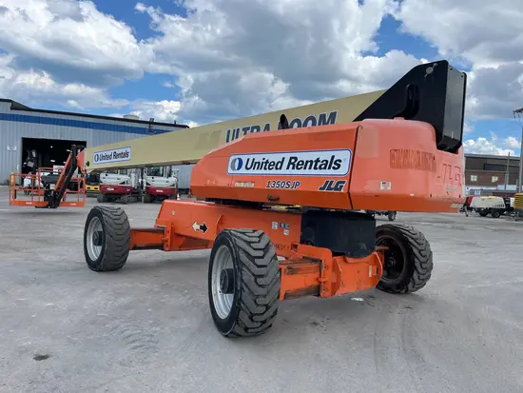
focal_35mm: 26
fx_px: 393
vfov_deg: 53.1
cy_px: 196
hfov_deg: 67.3
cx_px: 262
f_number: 1.6
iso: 50
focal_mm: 5.1
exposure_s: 1/2309
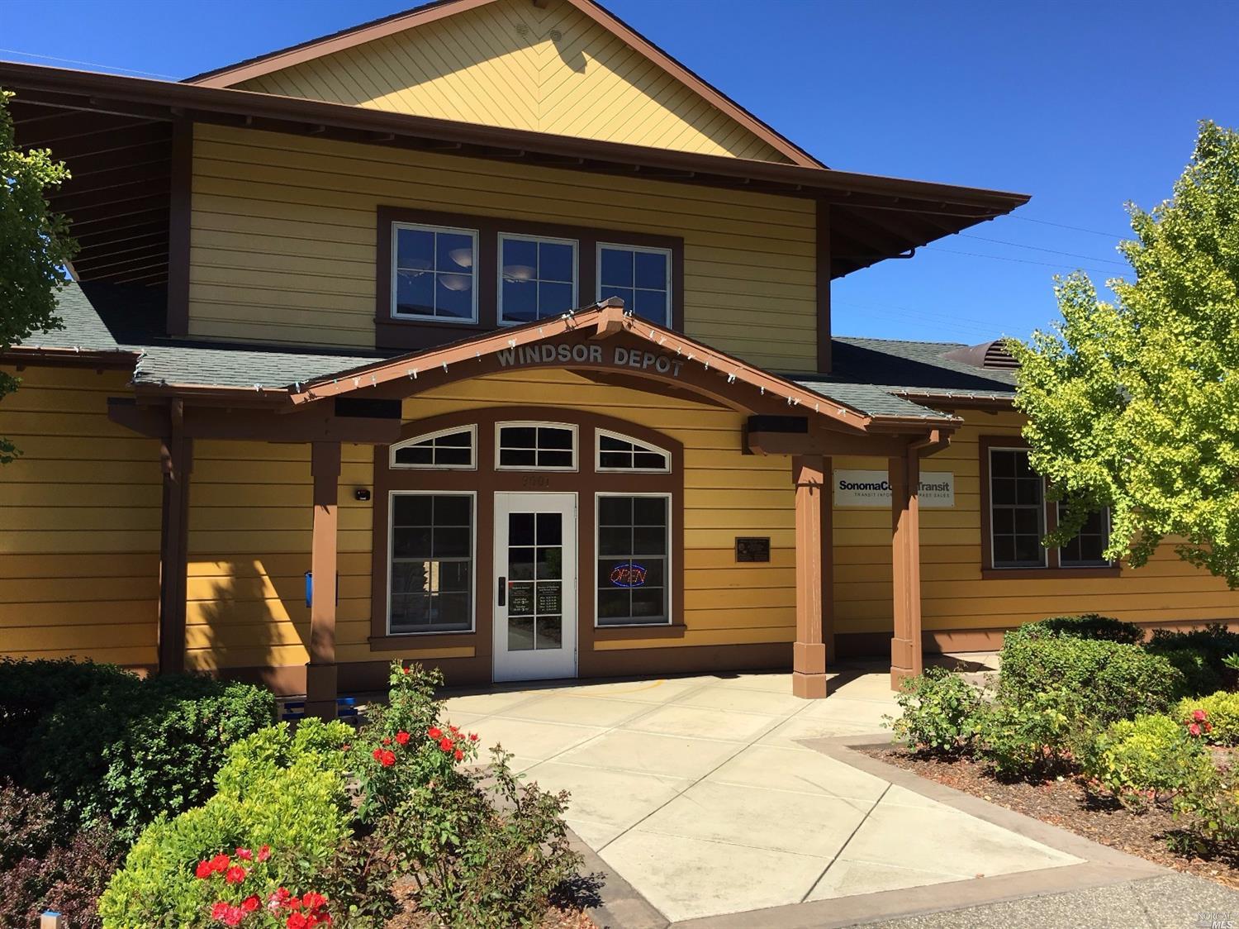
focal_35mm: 29
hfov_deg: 61.7
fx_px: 1038
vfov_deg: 48.2
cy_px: 464
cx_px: 620
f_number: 2.2
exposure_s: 1/1241
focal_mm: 4.15
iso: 25
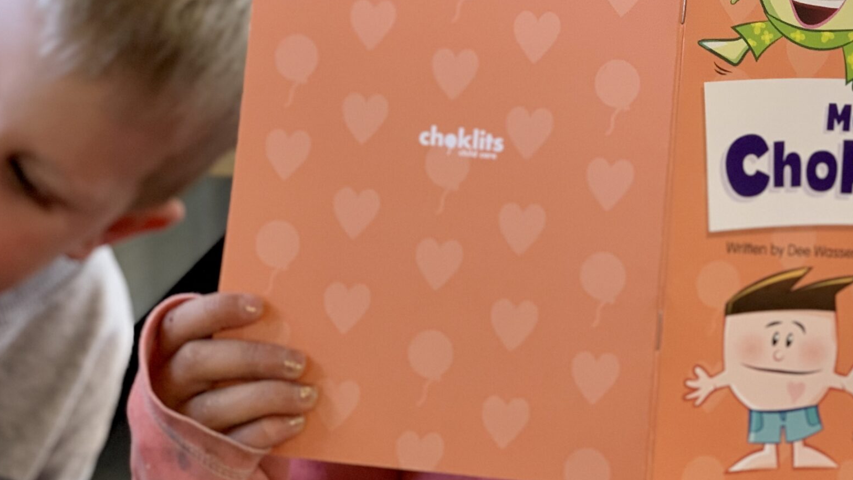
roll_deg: -0.9
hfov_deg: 22.5
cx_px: 631
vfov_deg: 12.7
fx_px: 2126
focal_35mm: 94
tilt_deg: -13.2
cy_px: -4
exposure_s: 1/50
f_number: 2.4
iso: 100
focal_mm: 6
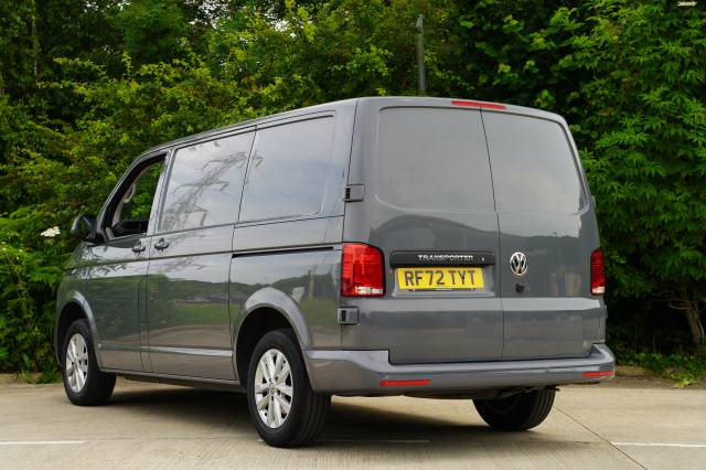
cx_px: 353
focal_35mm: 64
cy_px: 235
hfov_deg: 31.4
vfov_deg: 21.2
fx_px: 1256
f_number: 5
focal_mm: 64.1
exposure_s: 1/125
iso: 100
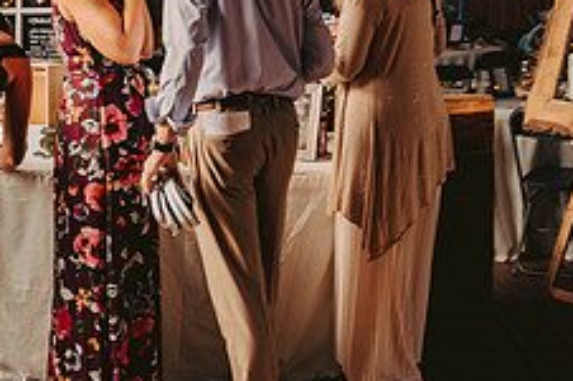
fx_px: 1144
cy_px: 47
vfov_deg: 18.6
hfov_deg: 27.3
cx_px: 74
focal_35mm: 72
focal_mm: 28
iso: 400
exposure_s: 1/160
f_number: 2.8
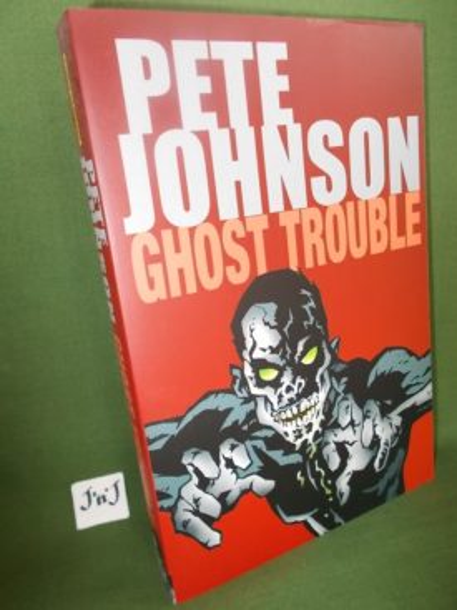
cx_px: 228
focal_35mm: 26
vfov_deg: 67.3
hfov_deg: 53.0
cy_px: 305
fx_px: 458
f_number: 3.2
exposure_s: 1/25
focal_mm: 4.6
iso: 200
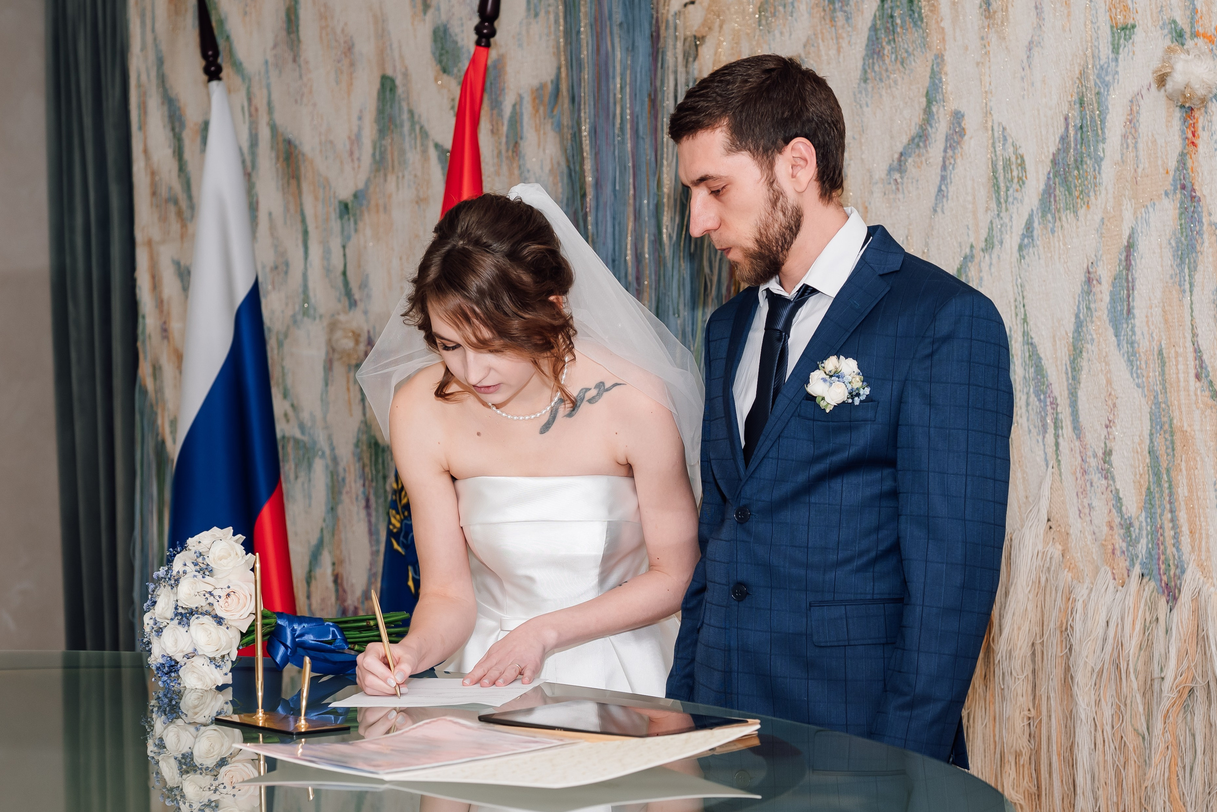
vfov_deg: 16.8
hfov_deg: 25.0
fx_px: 2738
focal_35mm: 81
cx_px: 683
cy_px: 524
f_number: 4.5
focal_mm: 50
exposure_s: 1/200
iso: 160
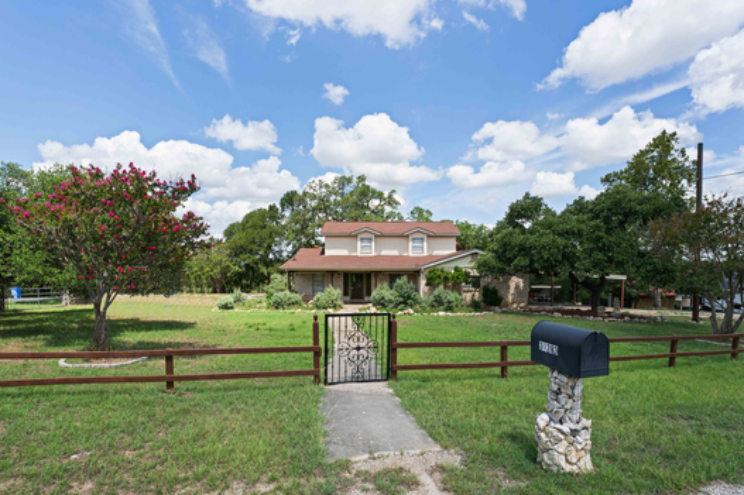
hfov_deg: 93.3
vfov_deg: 70.2
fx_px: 351
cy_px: 273
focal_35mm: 17
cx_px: 361
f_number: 9
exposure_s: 1/400
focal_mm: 14
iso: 320
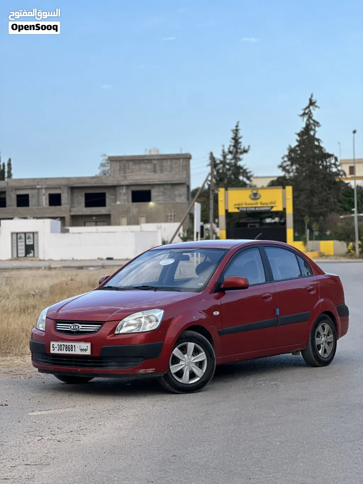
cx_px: 182
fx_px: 1076
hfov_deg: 19.1
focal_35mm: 77
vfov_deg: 25.3
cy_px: 242
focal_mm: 9
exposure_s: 1/121
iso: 20
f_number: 2.8
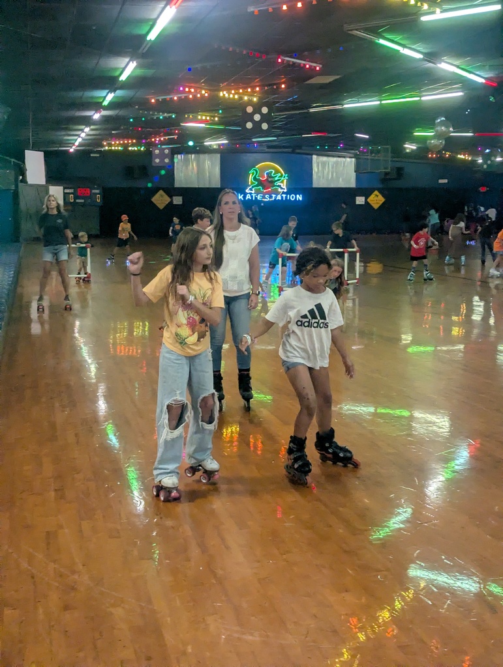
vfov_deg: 39.6
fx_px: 928
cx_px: 252
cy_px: 334
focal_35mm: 48
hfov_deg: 30.3
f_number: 1.85
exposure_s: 1/120
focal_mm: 6.81
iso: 649
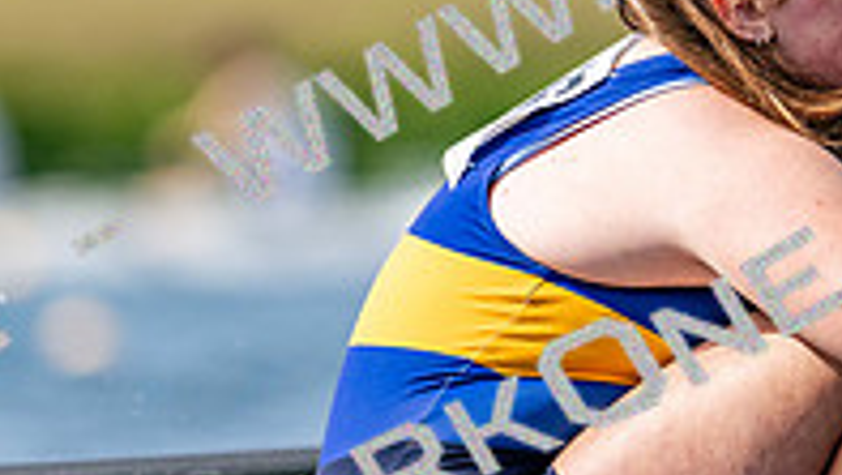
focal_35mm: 1231
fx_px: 27495
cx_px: 722
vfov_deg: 1.0
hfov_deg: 1.8
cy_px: 216
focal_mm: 400
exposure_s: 1/2500
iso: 250
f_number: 4.5
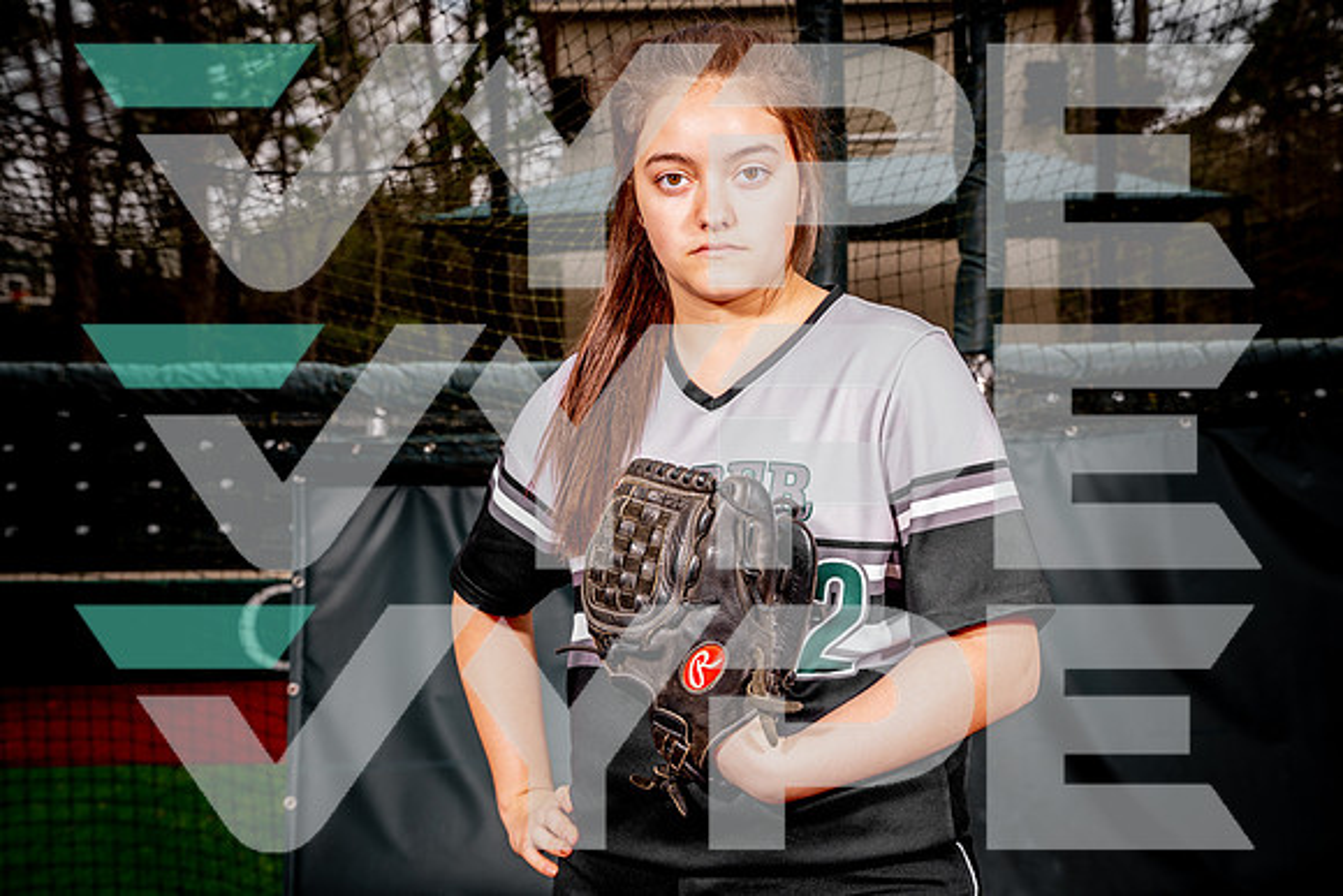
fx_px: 1958
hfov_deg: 37.9
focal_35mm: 52
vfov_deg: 25.8
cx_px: 672
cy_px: 448
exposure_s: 1/125
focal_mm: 52
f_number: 8
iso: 100
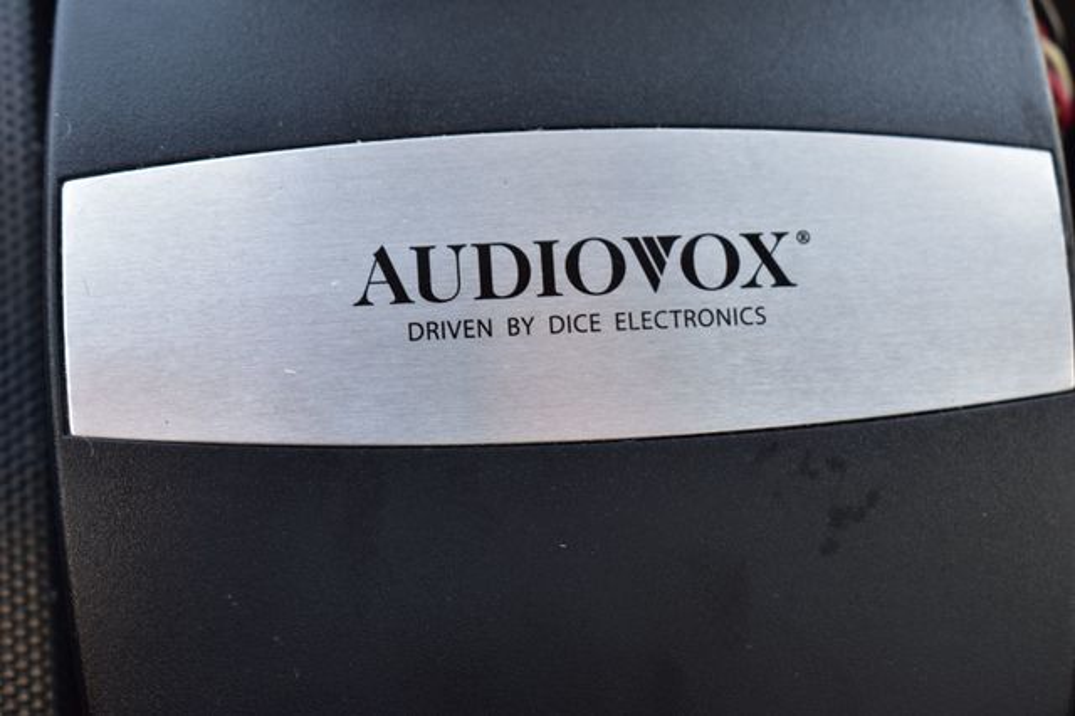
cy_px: 358
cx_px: 538
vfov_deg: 19.7
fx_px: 2059
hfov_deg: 29.3
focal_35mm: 69
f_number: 7.1
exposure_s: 1/25
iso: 400
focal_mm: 46
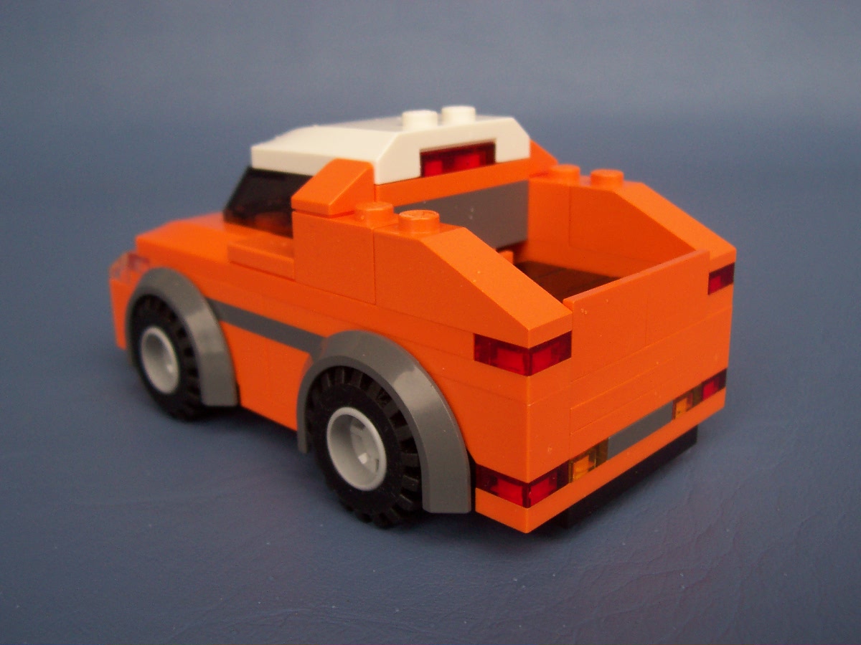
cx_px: 430
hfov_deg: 50.1
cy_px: 322
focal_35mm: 37
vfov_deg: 38.7
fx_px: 920
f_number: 2.8
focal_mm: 5.6
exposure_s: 1/250
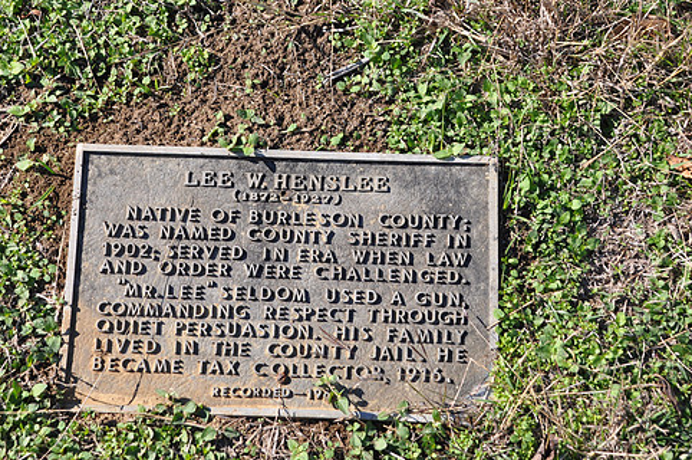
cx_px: 324
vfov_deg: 16.4
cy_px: 235
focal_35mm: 83
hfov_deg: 24.5
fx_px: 1593
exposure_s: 1/250
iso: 200
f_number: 8
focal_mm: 46
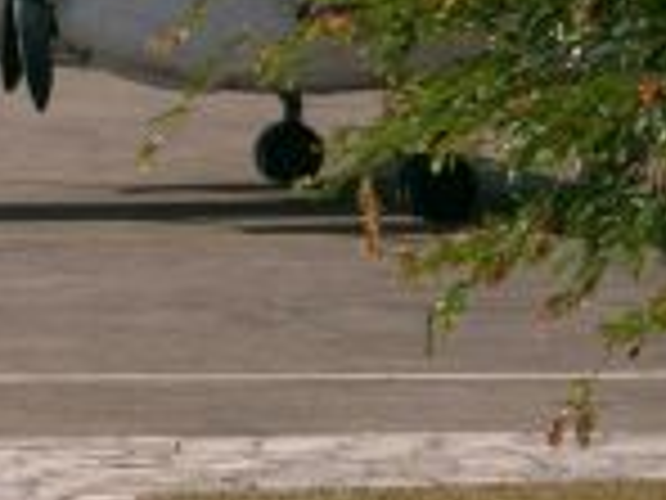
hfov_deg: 6.9
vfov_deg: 5.2
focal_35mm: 286
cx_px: 88
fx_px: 5503
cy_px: -171
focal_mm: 20.3
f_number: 7.5
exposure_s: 1/400
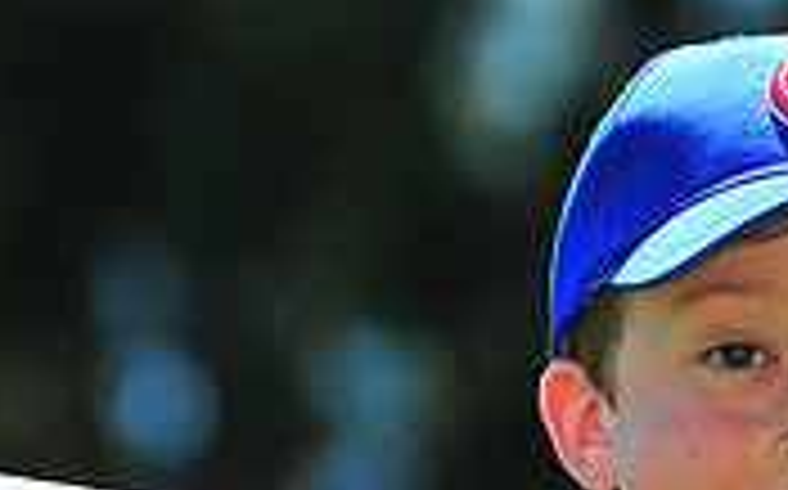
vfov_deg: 2.2
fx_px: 13045
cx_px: 824
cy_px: 643
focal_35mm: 608
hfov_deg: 3.5
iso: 200
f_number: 5
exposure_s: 1/800
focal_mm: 180
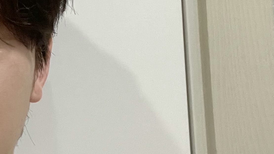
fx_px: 661
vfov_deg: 13.3
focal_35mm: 91
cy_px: 70
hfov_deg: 21.3
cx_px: -79
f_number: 2.2
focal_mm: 2.71
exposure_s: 1/30
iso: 320
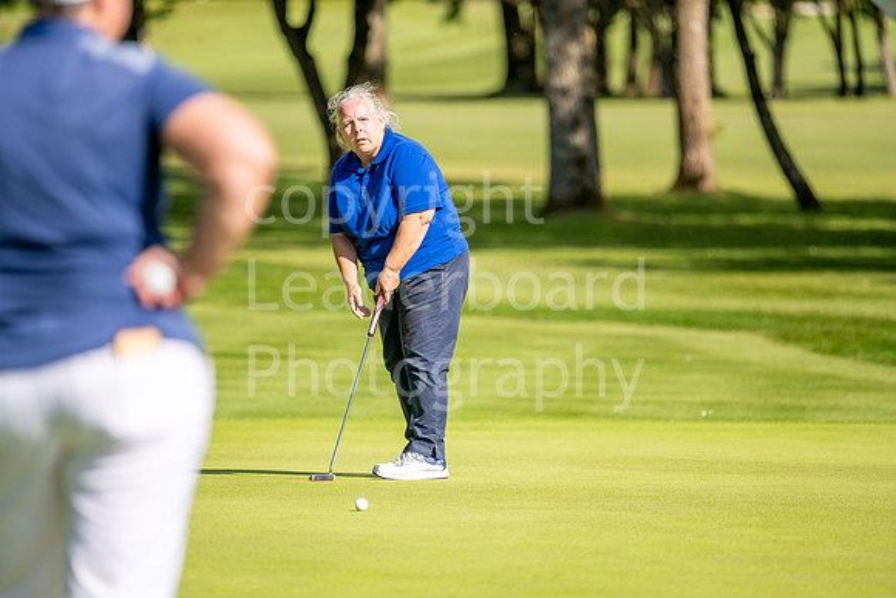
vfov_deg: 4.6
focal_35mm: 300
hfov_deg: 6.9
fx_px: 7468
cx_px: 448
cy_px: 299
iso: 200
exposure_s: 1/2000
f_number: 4
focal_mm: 300
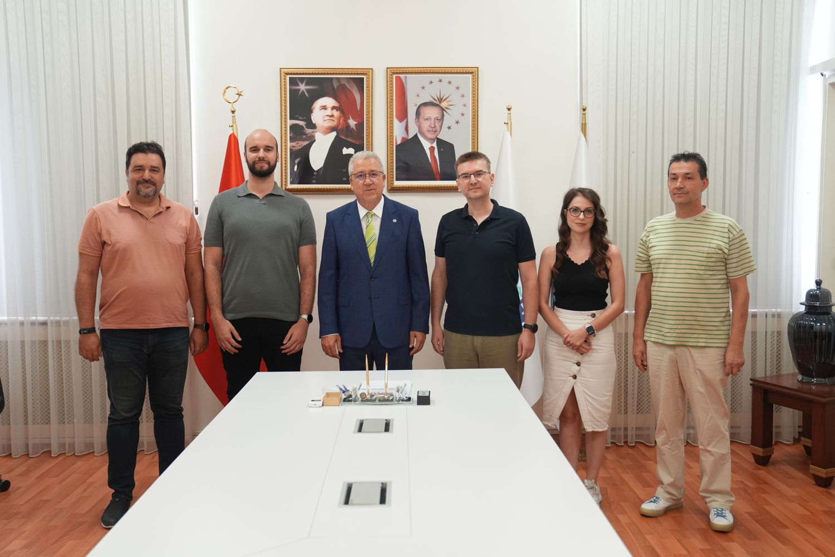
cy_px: 278
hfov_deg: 55.8
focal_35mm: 34
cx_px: 418
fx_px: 789
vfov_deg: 38.9
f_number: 3.2
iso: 1600
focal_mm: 34
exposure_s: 1/125
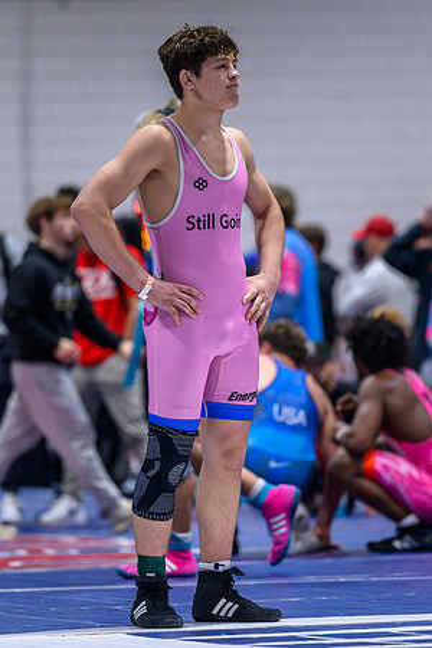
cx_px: 211
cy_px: 335
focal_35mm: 326
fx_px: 5865
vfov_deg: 6.3
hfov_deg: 4.2
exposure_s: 1/640
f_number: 2.8
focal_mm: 200
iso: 2500
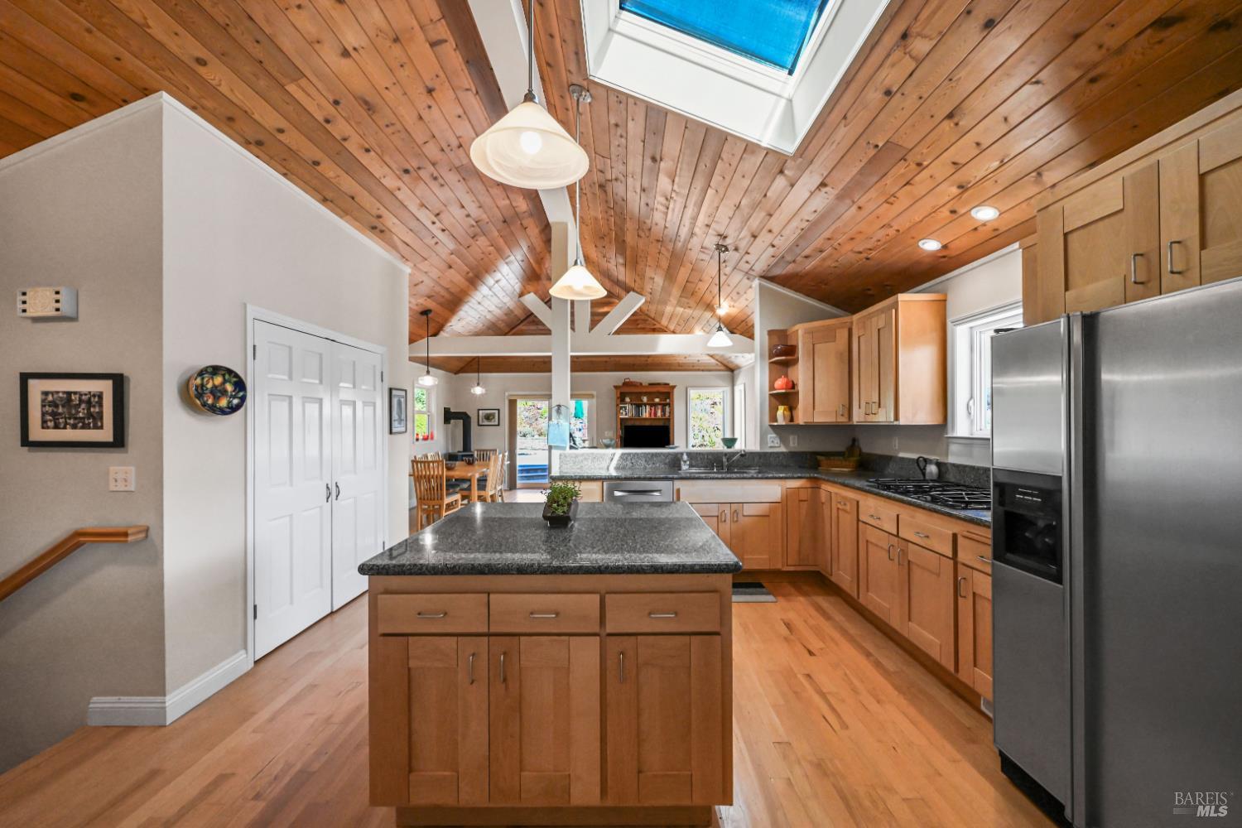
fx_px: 483
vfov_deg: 81.2
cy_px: 414
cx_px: 621
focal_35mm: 14
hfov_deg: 104.3
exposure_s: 1/400
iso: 2500
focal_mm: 14
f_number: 10
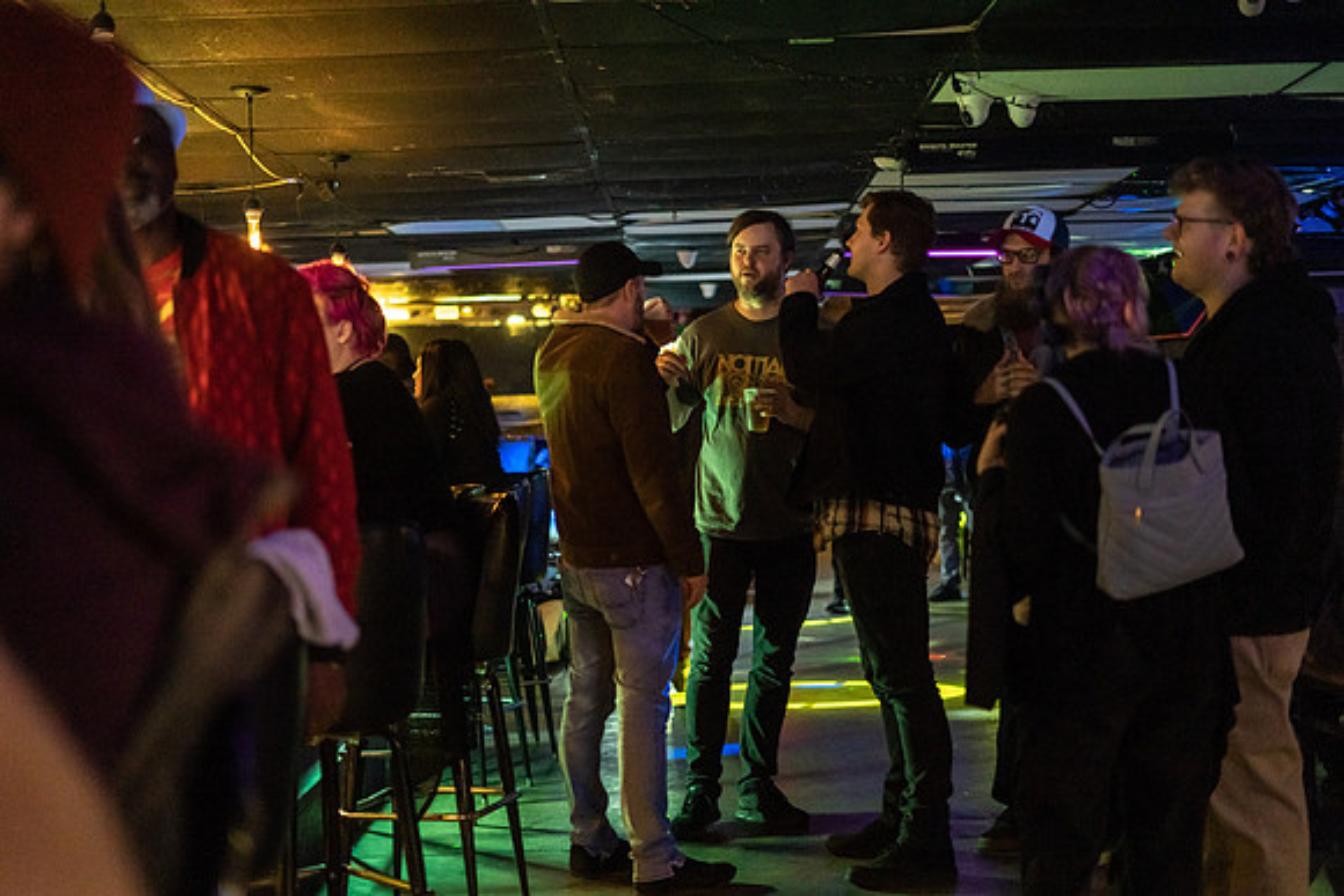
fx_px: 1867
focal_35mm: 50
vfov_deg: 27.0
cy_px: 448
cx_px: 672
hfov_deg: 39.6
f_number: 1.8
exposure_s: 1/320
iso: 3200
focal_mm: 50
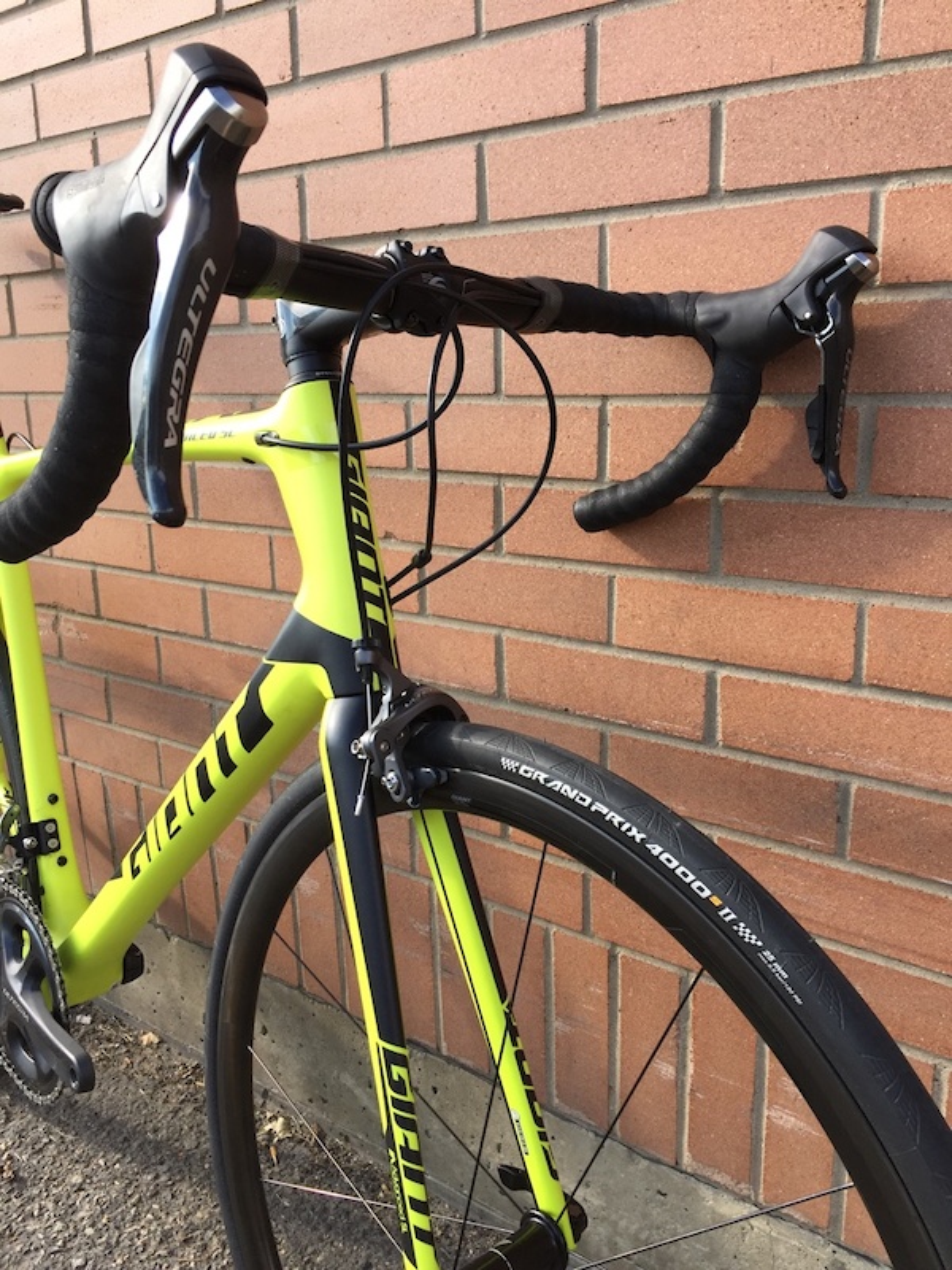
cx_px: 476
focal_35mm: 29
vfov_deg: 61.7
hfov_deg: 48.2
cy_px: 635
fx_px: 1063
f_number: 2.2
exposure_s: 1/373
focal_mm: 4.15
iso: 32
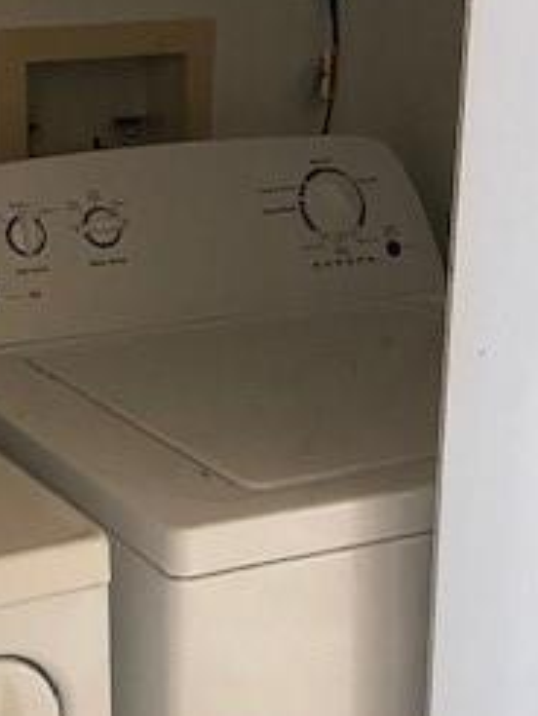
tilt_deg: -14.2
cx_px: -64
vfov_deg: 28.5
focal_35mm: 68
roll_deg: +1.6
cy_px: 336
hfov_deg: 20.5
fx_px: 1408
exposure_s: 1/30
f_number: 1.8
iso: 800
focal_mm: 4.25
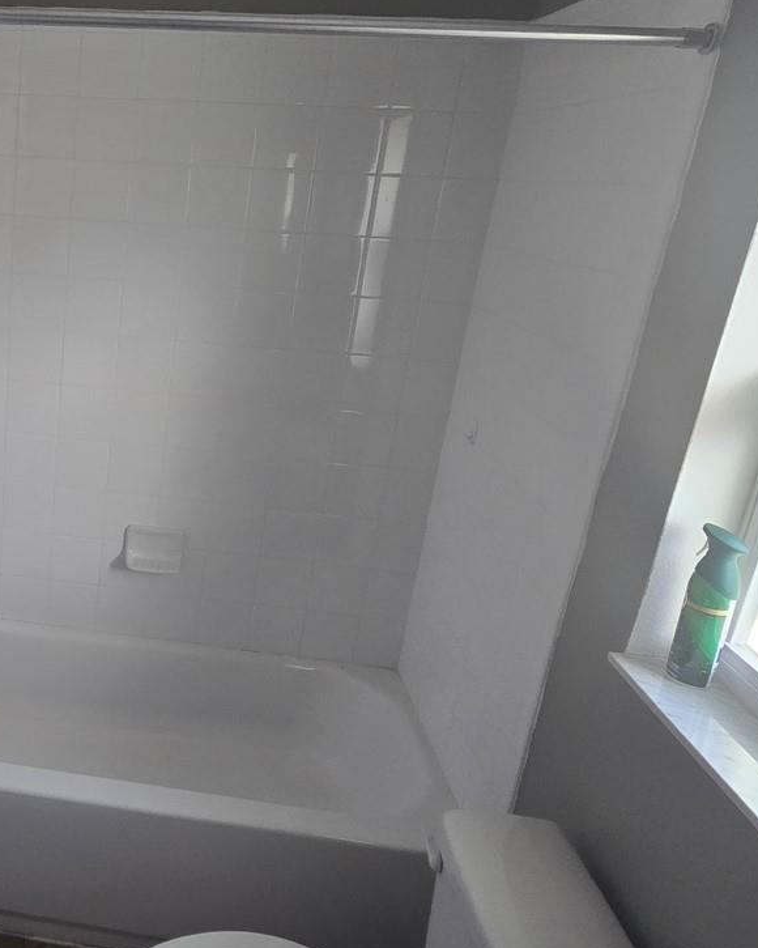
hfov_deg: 45.5
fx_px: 785
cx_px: 44
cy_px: 421
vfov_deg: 62.0
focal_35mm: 28
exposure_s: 1/60
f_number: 2.2
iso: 160
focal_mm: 2.2
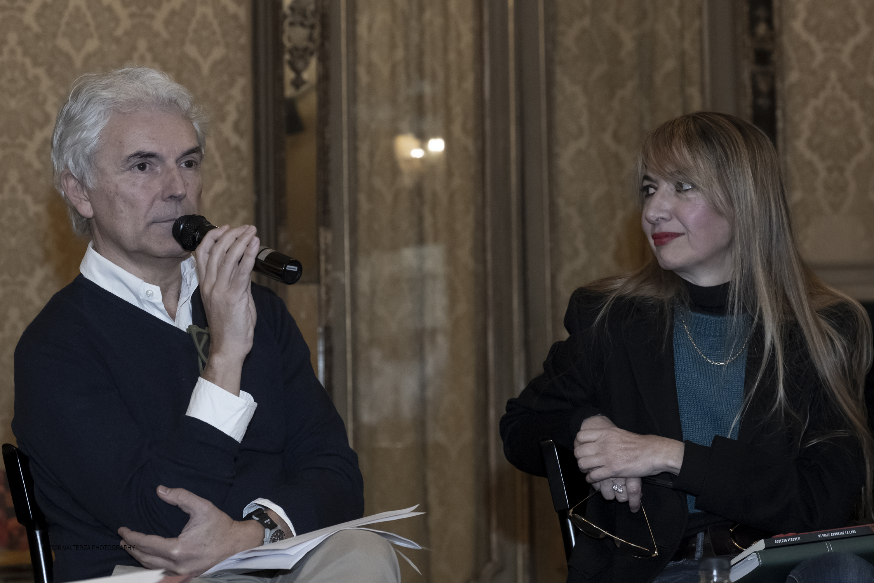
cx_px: 437
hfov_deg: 22.1
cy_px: 292
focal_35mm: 92
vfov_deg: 14.9
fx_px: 2233
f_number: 4
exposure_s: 1/140
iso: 3200
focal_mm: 61
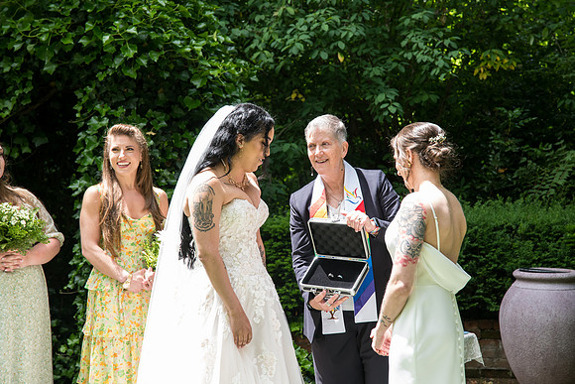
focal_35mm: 70
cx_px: 288
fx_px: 1118
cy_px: 192
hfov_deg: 28.8
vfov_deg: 19.5
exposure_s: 1/400
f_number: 5
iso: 500
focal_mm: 70
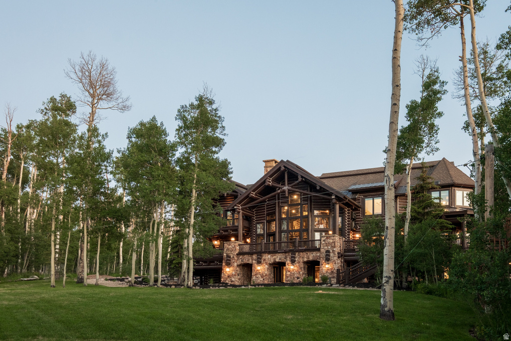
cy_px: 170
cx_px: 256
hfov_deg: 53.1
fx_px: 511
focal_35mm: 36
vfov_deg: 36.9
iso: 400
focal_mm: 24
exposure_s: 1/6
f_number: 8
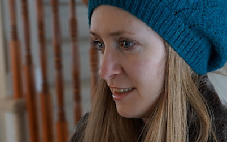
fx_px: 451
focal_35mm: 73
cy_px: 75
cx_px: 156
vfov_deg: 17.8
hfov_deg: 28.0
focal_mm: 45
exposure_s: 1/160
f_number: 4
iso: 2500
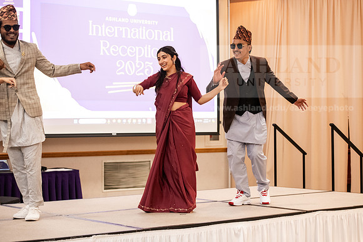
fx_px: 787
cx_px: 182
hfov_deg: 26.0
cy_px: 121
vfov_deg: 17.5
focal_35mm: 78
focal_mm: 78
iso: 4000
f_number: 3.2
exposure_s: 1/200
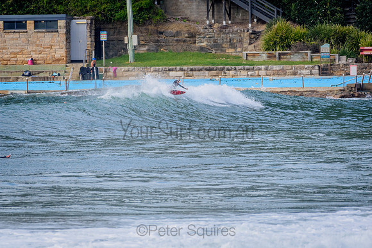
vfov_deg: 1.8
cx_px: 186
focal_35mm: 750
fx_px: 7751
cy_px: 124
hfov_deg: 2.7
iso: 560
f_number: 5.6
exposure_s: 1/2000
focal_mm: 500
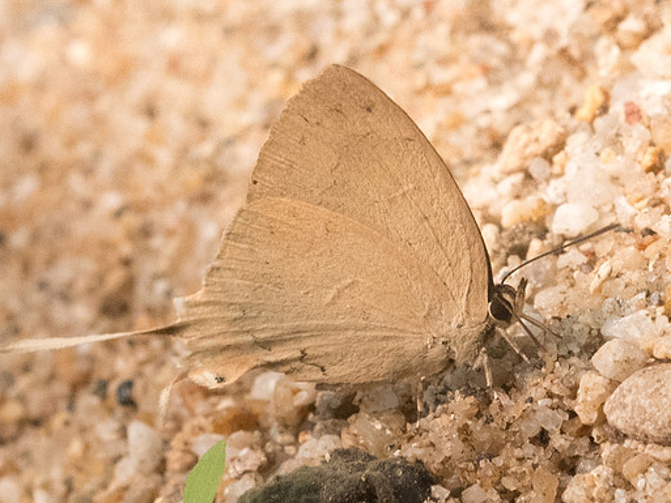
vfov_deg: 1.5
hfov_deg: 2.0
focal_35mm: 980
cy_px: 228
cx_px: 411
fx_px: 19001
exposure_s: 1/1000
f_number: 10
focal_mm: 150
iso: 1250
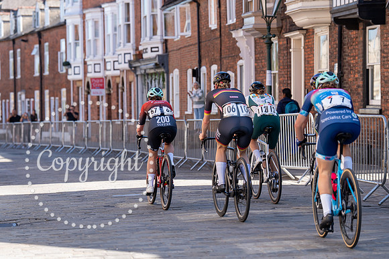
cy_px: 135
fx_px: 1516
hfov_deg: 14.6
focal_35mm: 140
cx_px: 211
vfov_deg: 9.8
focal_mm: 121
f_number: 3.5
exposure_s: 1/1000
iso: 100
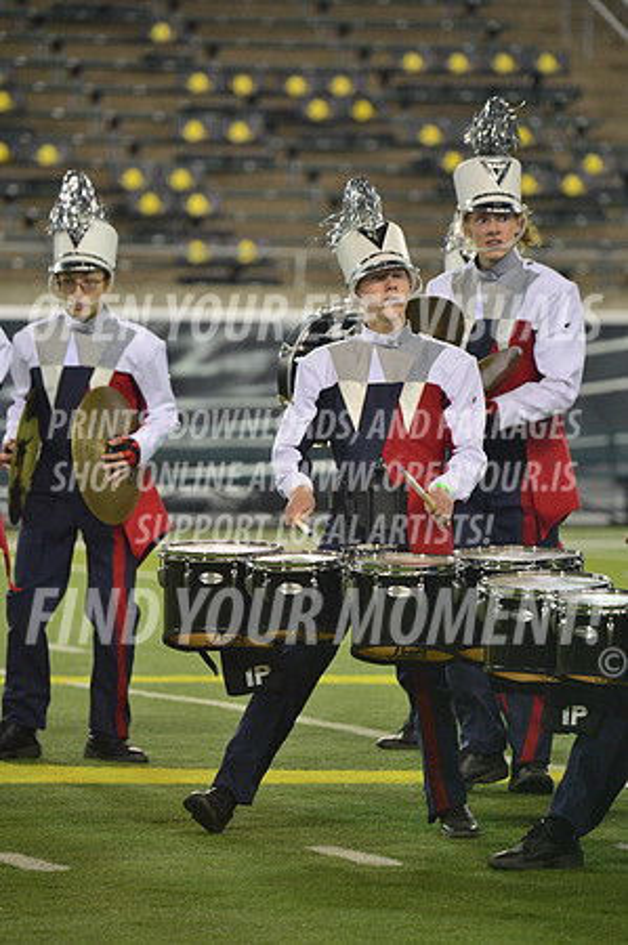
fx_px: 7605
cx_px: 314
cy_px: 472
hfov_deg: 4.7
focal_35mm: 290
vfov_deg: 7.1
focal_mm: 290
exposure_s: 1/640
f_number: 5.6
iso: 2000
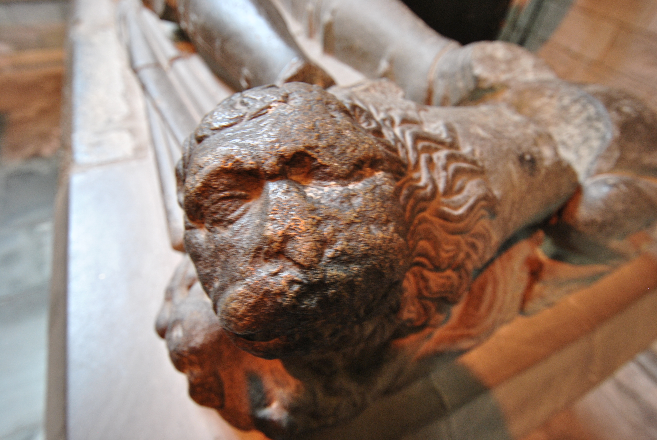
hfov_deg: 85.4
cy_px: 220
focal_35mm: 20
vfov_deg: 63.4
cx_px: 328
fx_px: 356
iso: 400
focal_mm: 13
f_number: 3.8
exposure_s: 1/8
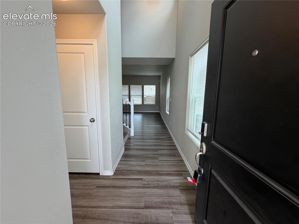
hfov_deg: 102.1
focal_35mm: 14
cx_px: 150
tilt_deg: -8.7
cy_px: 112
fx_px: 121
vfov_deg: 85.7
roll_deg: -0.2
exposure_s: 1/120
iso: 125
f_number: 2.2
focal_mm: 2.22
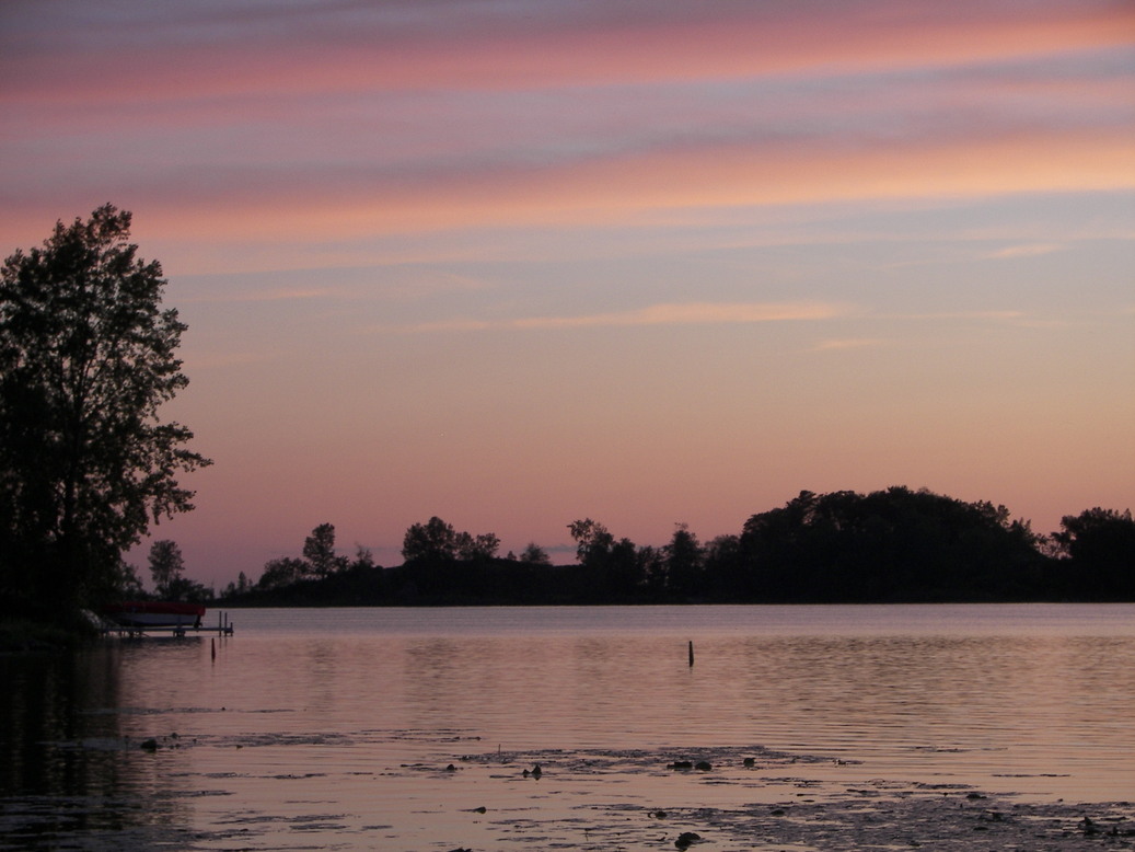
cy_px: 426
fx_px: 3837
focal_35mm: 117
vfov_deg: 12.7
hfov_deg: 16.8
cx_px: 568
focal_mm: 19.5
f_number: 3.2
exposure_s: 1/60
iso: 50
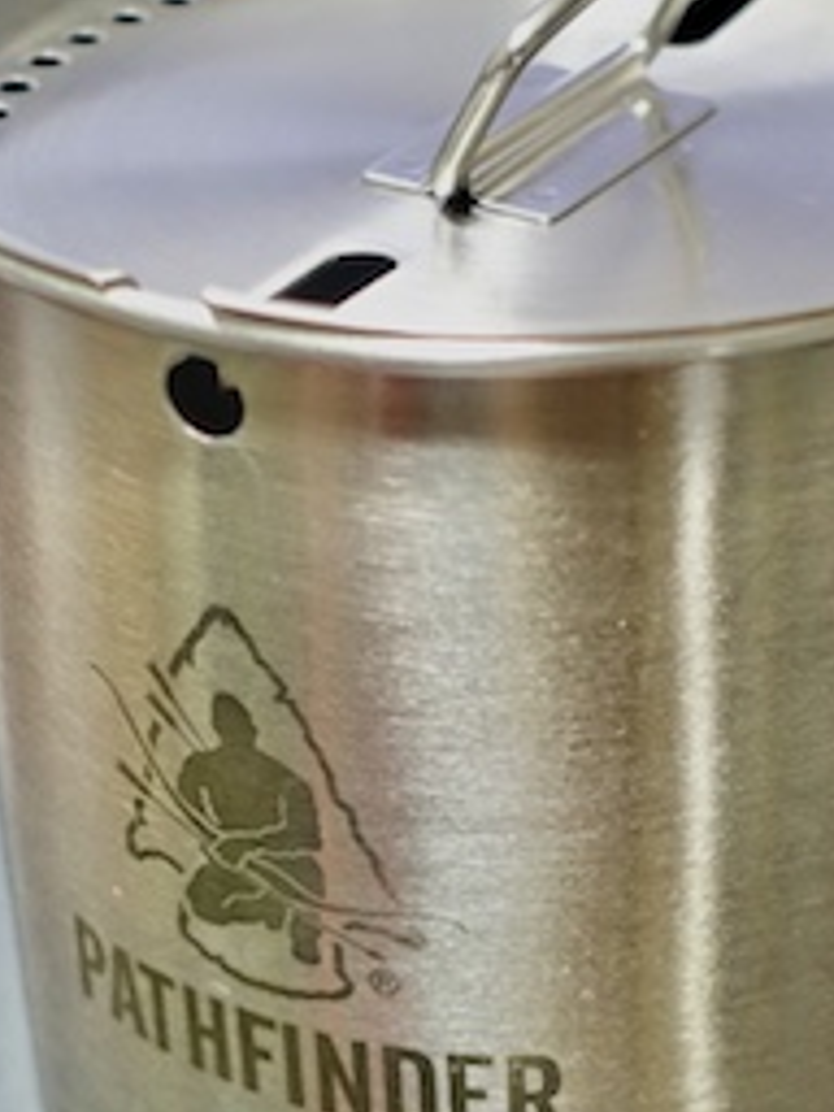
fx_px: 2827
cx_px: 565
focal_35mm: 88
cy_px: 639
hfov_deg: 16.7
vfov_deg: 22.2
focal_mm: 14.3
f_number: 2.8
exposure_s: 1/40
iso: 800
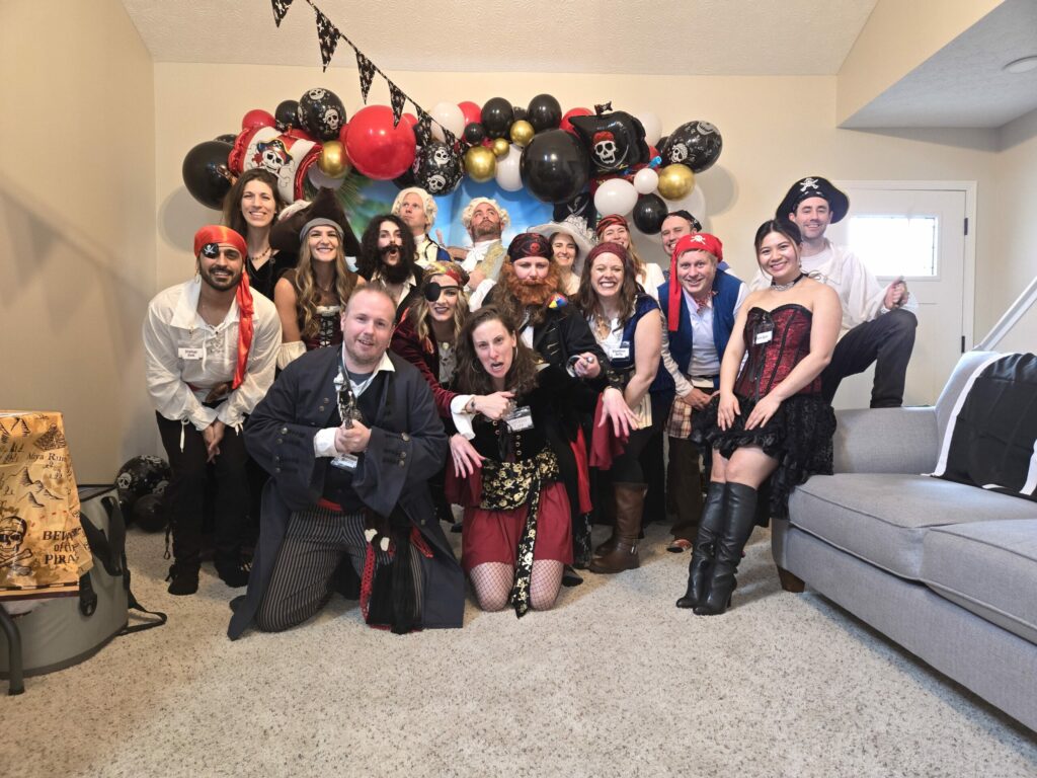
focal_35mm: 23
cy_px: 389
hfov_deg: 73.9
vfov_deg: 58.9
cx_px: 518
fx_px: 689
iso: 400
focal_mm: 5.4
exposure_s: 1/12
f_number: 1.8
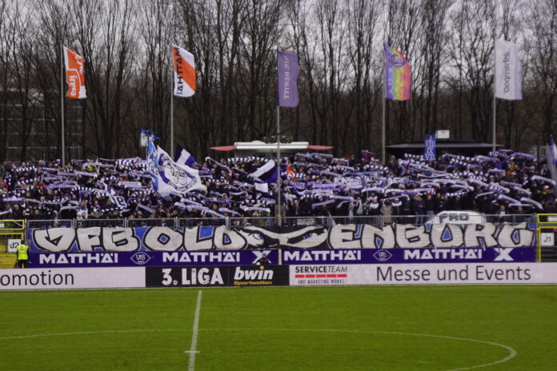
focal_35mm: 150
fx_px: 2321
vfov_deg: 9.1
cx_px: 278
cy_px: 186
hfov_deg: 13.7
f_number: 5.6
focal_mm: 100
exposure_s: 1/160
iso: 160
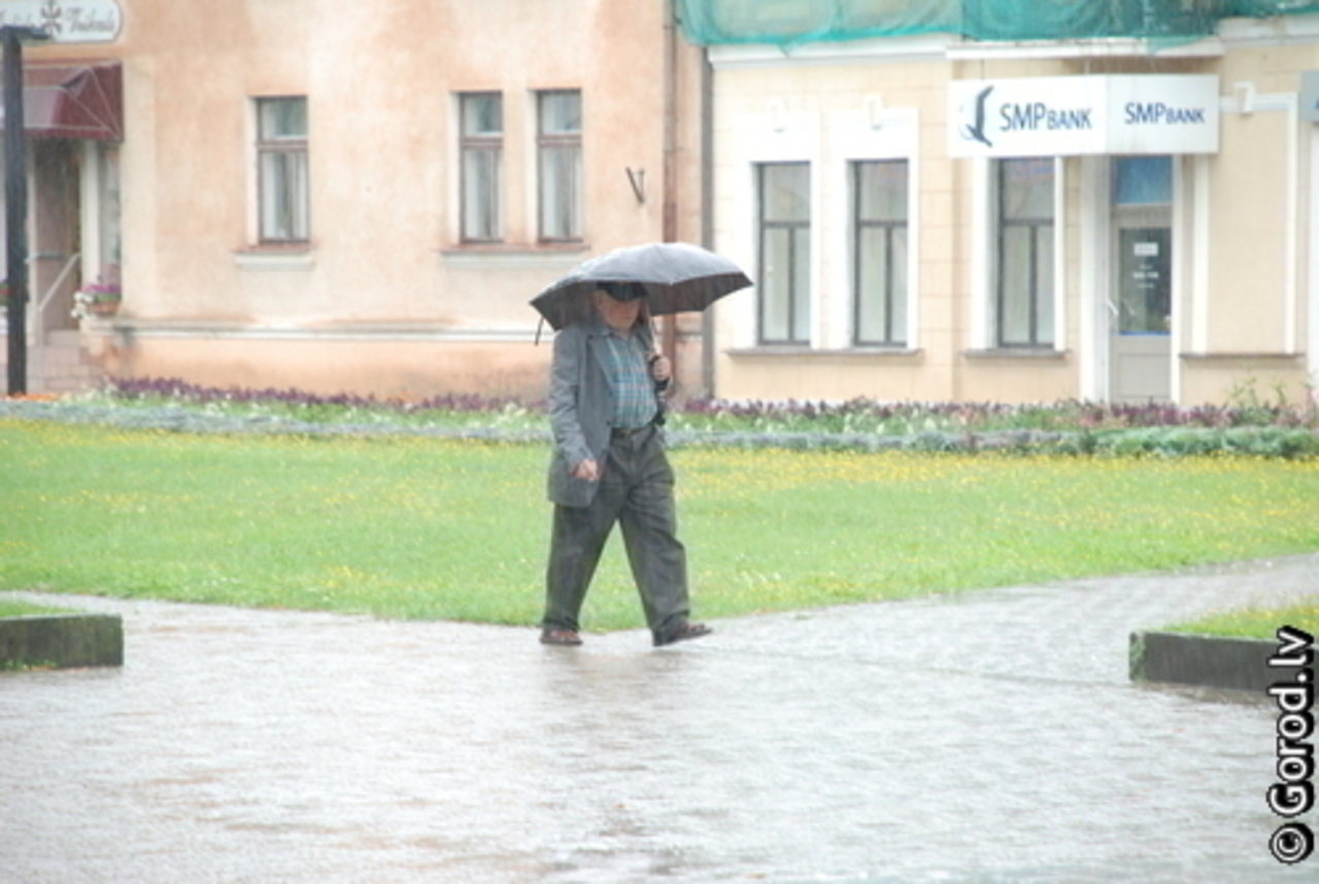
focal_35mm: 202
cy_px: 442
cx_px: 660
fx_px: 7431
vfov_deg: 6.8
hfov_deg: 10.1
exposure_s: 1/90
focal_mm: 135
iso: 640
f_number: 5.6
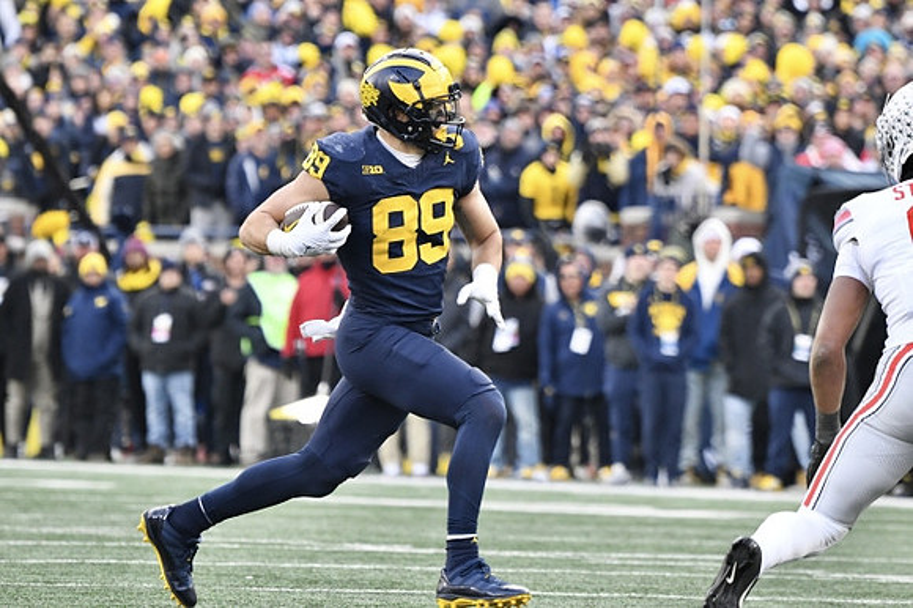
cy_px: 304
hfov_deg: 4.2
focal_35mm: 495
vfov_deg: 2.8
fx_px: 12546
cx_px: 456
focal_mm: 330
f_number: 5.6
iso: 2500
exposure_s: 1/1000
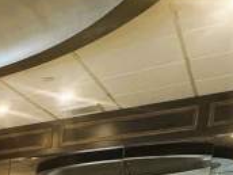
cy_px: 304
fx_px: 438
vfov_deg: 18.4
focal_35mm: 65
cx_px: -187
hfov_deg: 20.7
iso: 250
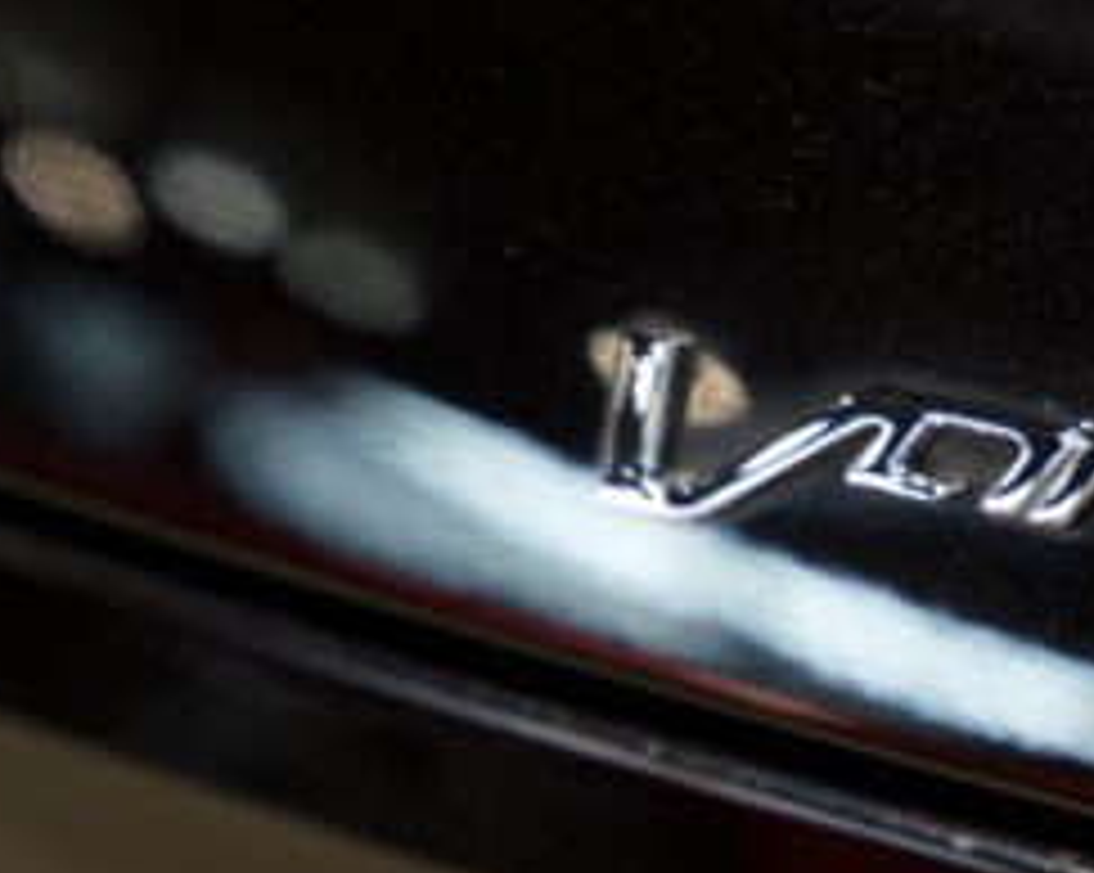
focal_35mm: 208
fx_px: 6729
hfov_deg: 9.2
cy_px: 536
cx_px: 1369
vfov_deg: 7.4
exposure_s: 1/60
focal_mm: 70
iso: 1600
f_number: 3.2
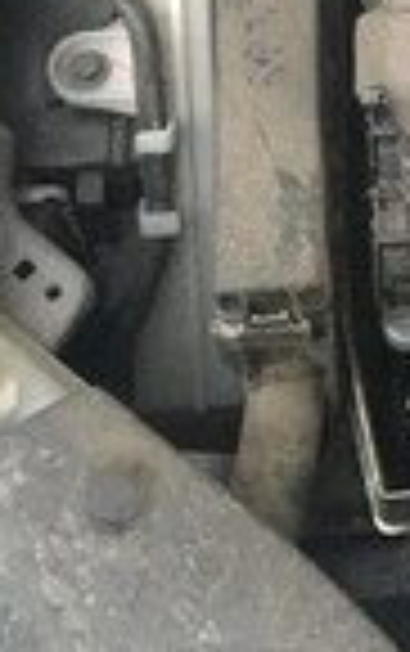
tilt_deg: -58.4
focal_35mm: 105
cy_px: -171
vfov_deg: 18.5
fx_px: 1872
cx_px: 617
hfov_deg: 11.9
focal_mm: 4.15
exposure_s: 1/17
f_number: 2.2
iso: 400
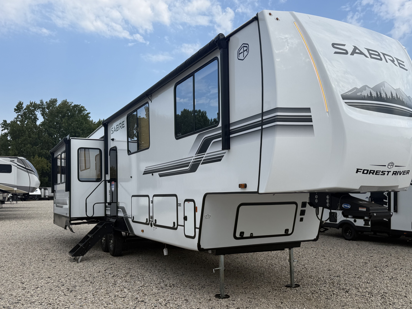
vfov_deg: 43.9
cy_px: 186
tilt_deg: +0.9
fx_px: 381
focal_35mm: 32
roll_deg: -0.1
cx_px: 216
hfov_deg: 56.8
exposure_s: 1/3021
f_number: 1.78
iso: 80
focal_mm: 6.76
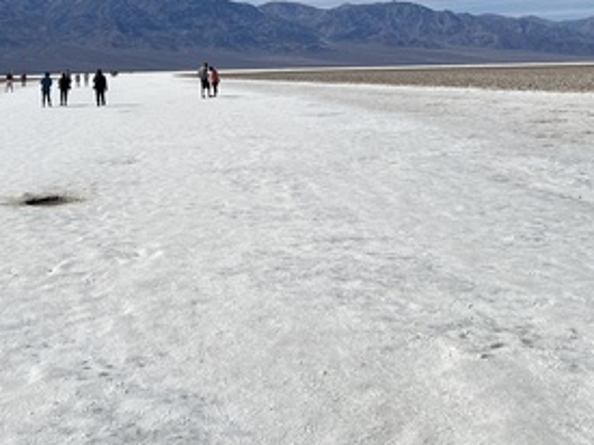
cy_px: 24
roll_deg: +0.9
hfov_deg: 35.8
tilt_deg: +2.4
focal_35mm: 53
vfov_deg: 26.4
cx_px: 201
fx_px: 909
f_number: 1.5
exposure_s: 1/14286
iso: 50
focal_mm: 5.7
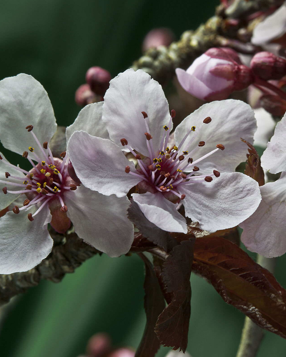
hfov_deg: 10.4
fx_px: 1576
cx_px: 196
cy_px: 178
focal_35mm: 149
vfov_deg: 12.9
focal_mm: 105
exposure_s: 1/5
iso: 200
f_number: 16
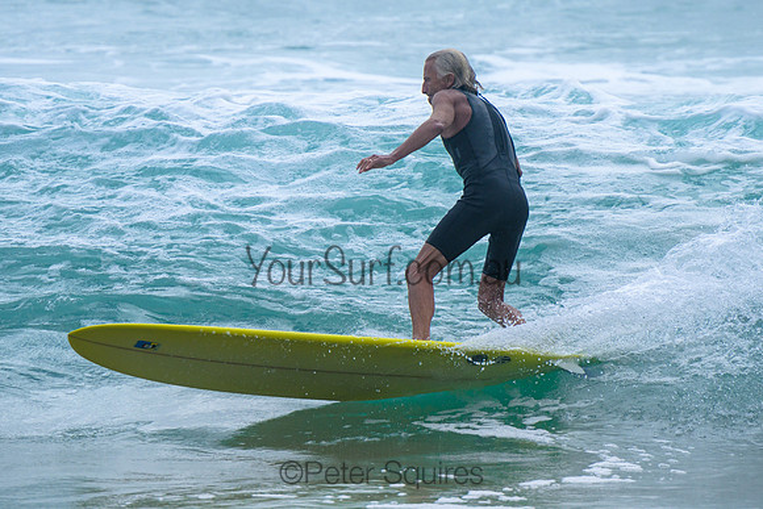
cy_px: 206
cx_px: 418
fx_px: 10100
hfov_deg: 4.3
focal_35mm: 476
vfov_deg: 2.9
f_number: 5.6
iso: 250
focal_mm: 400
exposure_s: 1/2000
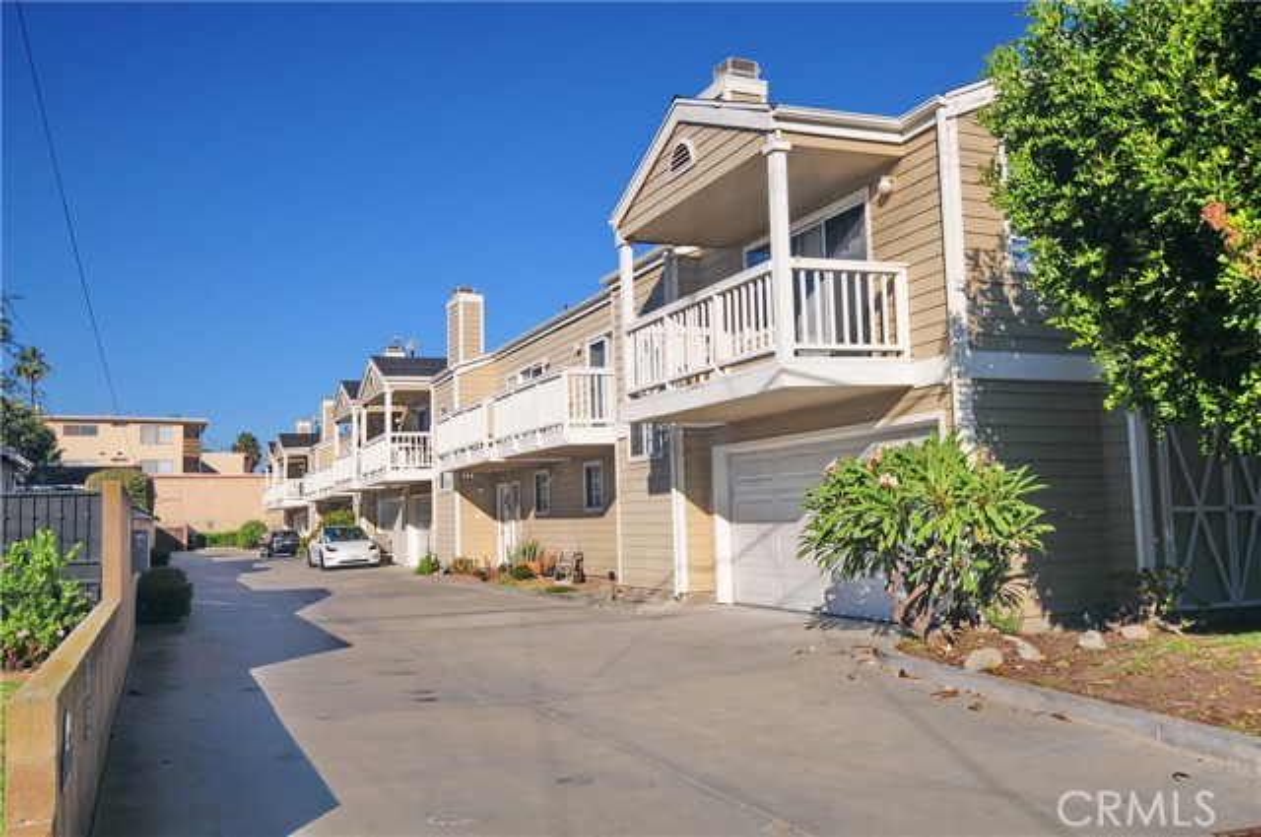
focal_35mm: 33
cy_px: 418
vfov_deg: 39.9
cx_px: 630
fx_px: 1154
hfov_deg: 57.3
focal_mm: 22
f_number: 11
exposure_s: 1/500
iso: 200
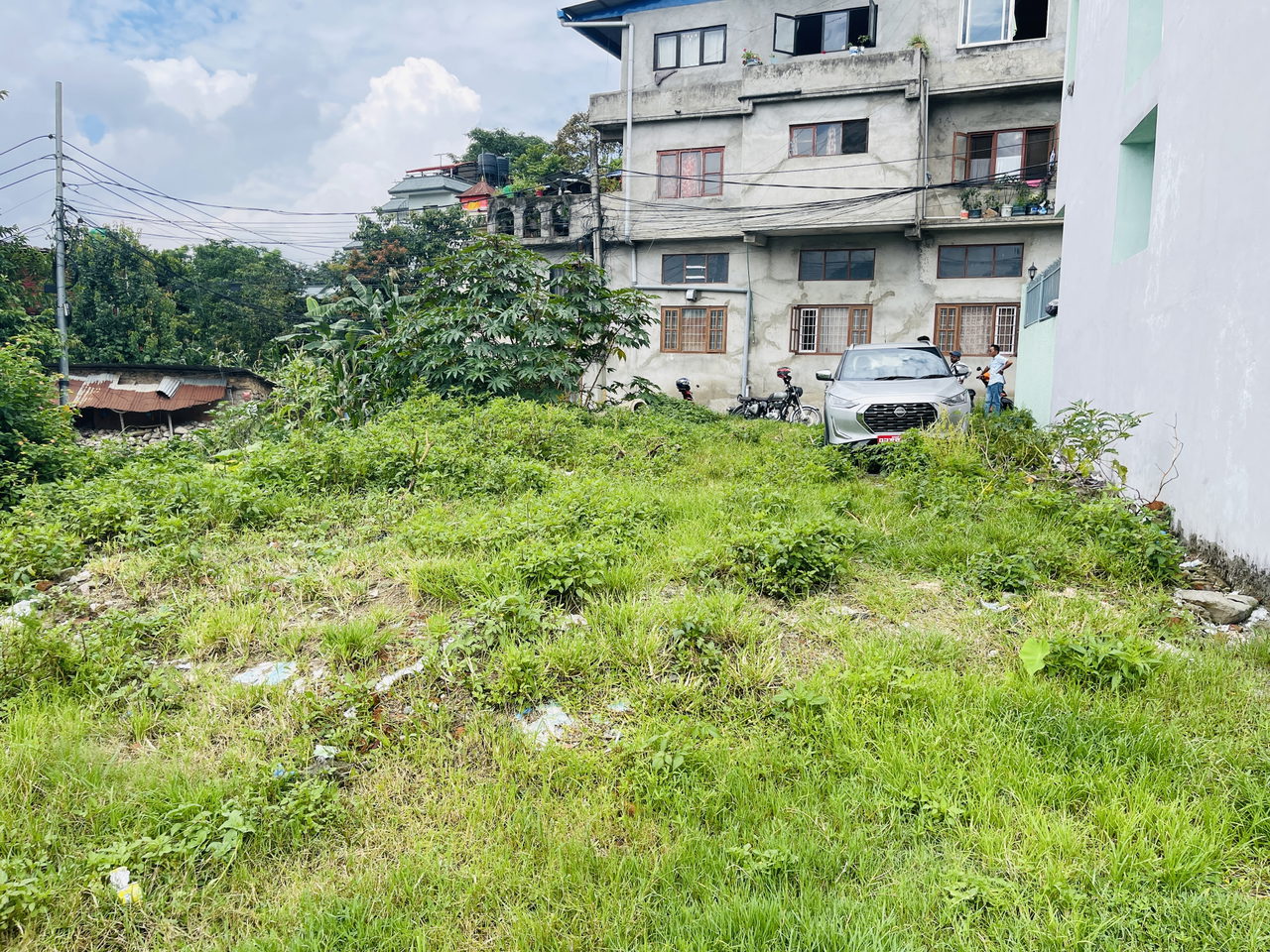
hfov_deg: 69.4
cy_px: 476
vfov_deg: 54.9
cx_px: 635
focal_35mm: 25
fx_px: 917
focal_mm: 5.1
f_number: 1.6
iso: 32
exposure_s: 1/1946
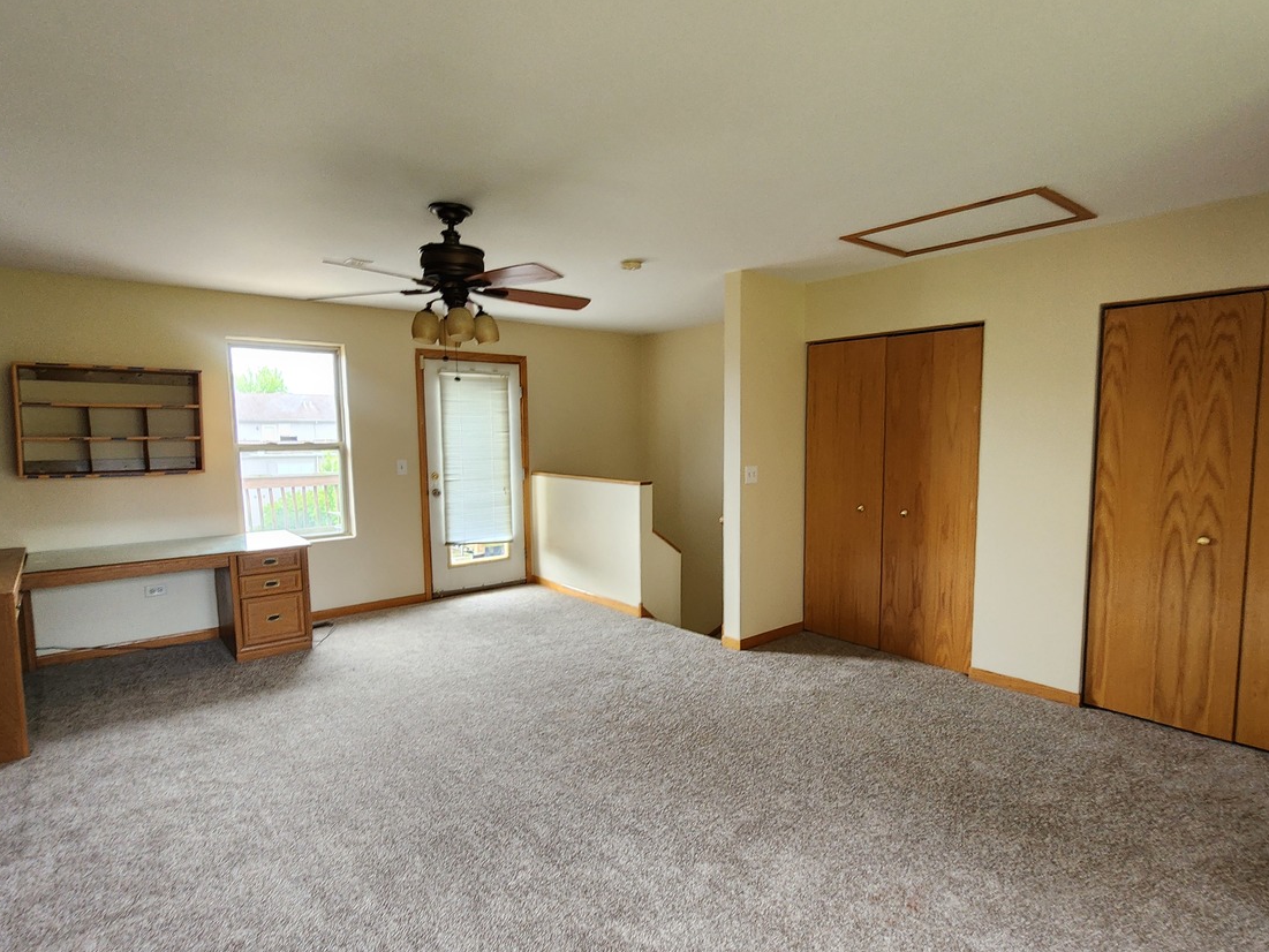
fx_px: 623
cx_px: 629
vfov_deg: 74.7
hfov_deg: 91.0
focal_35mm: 17
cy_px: 507
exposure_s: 1/60
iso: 200
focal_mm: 2.2
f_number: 2.2
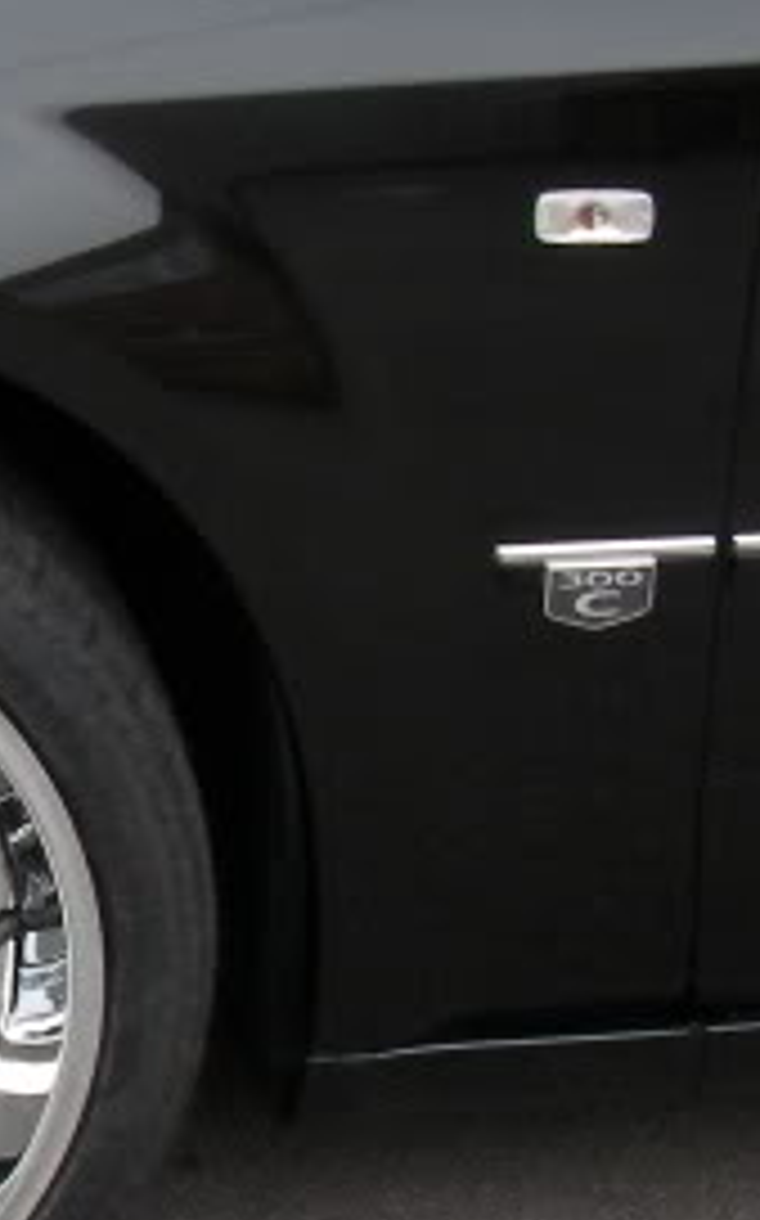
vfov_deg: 18.4
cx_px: -486
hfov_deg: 11.0
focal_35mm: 113
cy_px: 788
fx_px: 3751
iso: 50
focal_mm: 6.3
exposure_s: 1/226
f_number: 3.5
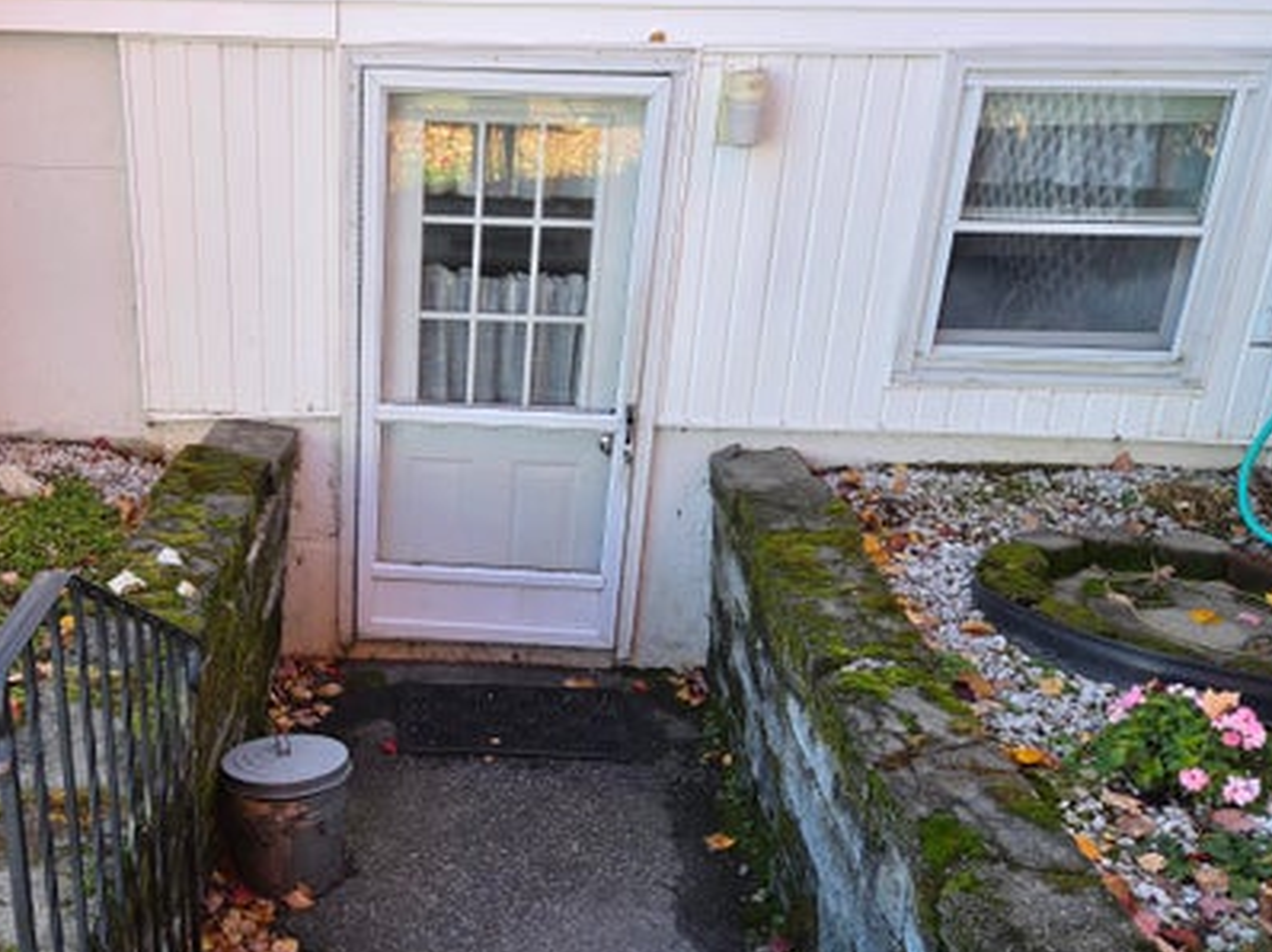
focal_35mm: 37
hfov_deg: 49.1
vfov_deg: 38.5
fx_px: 1359
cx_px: 396
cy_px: 565
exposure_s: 1/359
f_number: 1.8
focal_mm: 5.4
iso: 50
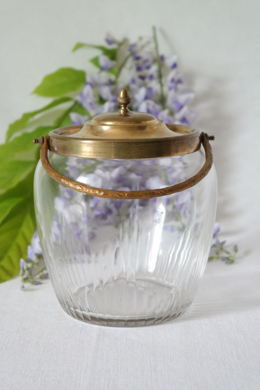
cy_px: 195
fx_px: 834
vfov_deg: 26.3
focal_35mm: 77
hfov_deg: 17.7
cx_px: 130
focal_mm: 50
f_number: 5.6
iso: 1600
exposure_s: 1/50
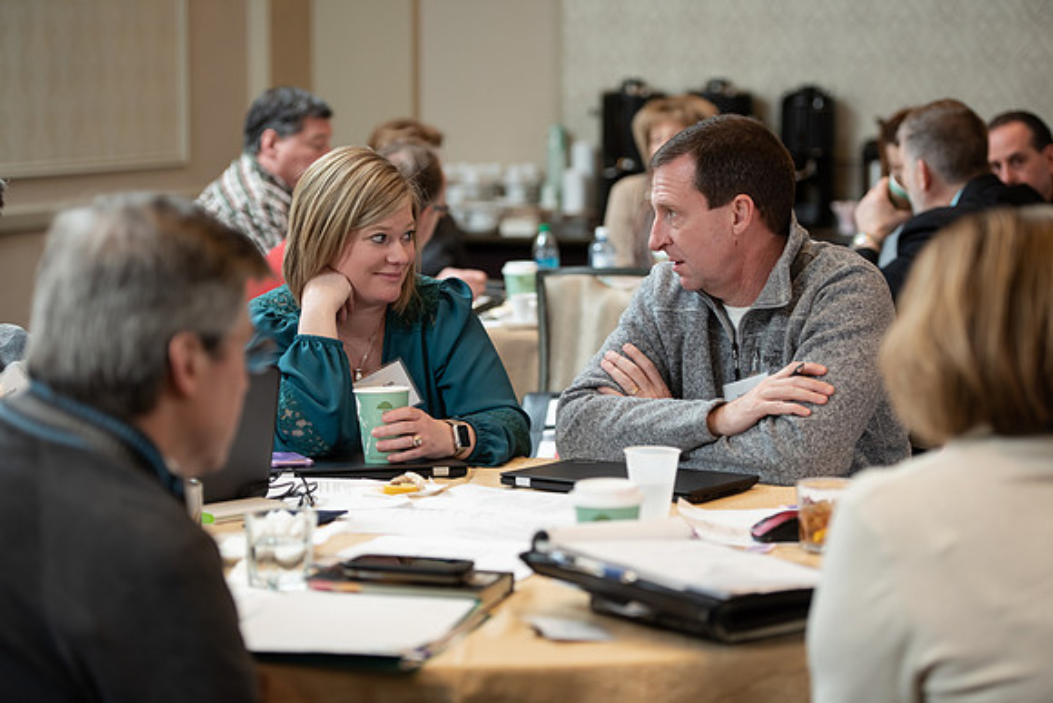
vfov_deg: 14.4
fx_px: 2779
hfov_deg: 21.5
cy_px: 352
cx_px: 526
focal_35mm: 95
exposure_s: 1/200
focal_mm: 95
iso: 1250
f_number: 3.2
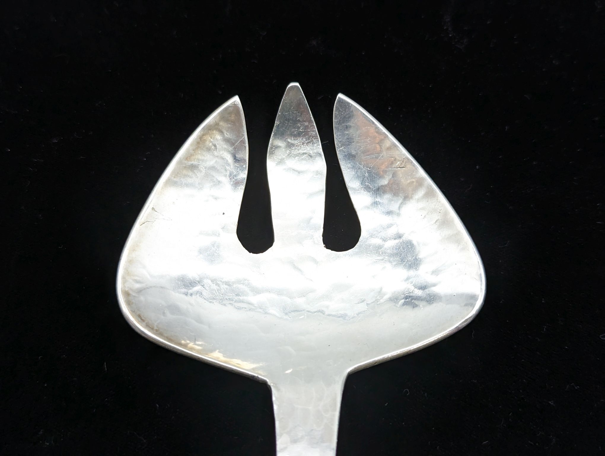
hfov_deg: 39.6
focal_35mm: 48
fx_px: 840
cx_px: 302
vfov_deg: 30.3
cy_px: 228
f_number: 1.85
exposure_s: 1/247
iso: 177
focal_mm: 6.81
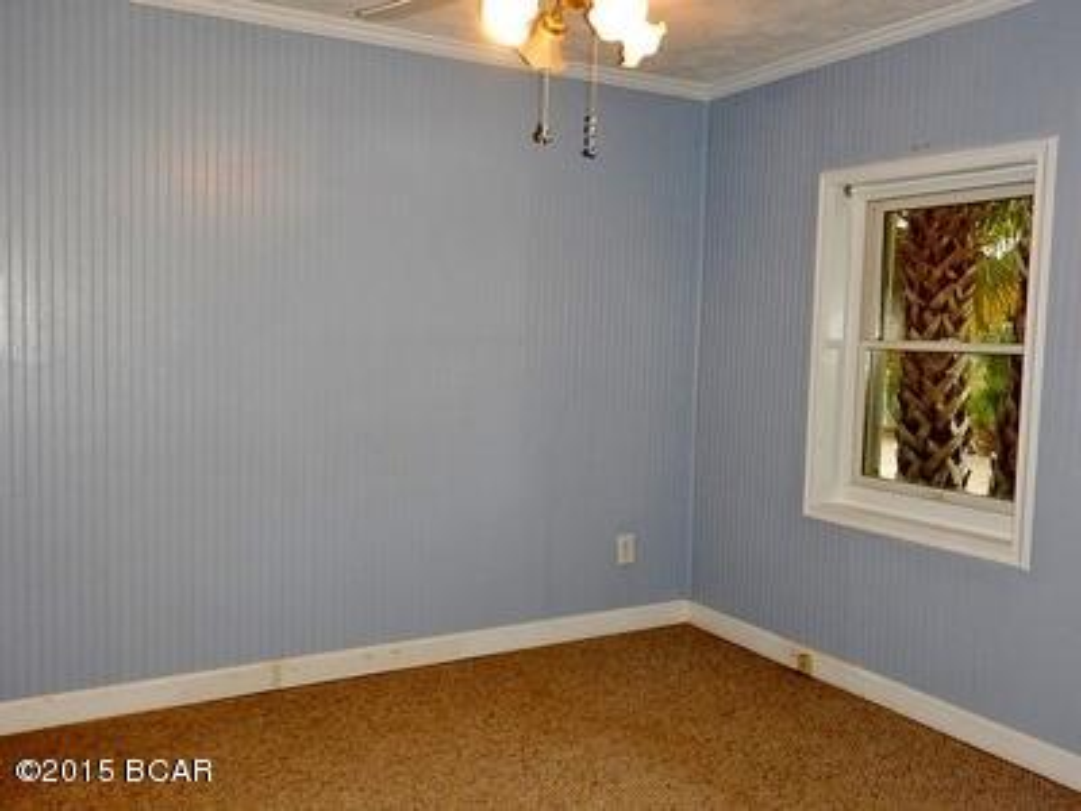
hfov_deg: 58.4
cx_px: 540
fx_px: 968
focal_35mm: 31
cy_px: 406
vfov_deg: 45.4
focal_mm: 5.6
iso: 400
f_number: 4.2
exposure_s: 1/30
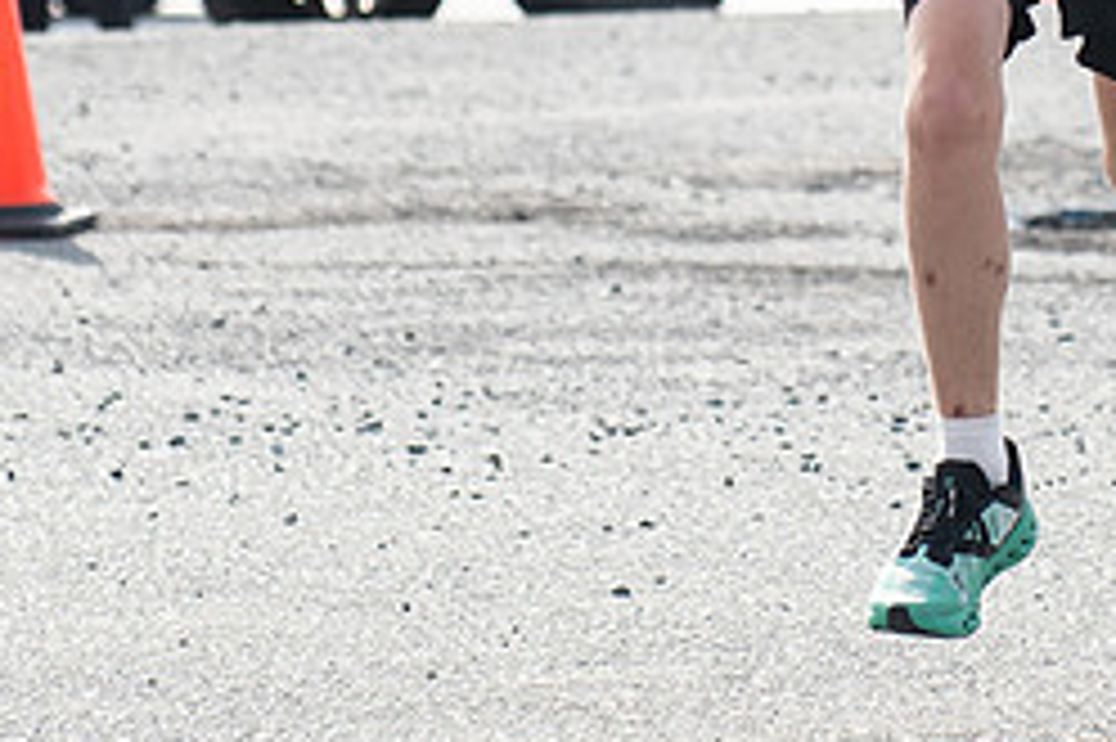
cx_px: 838
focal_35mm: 426
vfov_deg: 3.2
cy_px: -522
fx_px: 13197
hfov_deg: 4.8
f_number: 4.5
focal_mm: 98
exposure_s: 1/1600
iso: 250
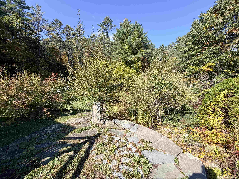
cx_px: 120
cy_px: 90
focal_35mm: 14
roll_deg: -0.3
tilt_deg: -5.6
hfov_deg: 102.1
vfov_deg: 85.7
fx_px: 97
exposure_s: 1/686
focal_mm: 2.22
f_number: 2.2
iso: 40
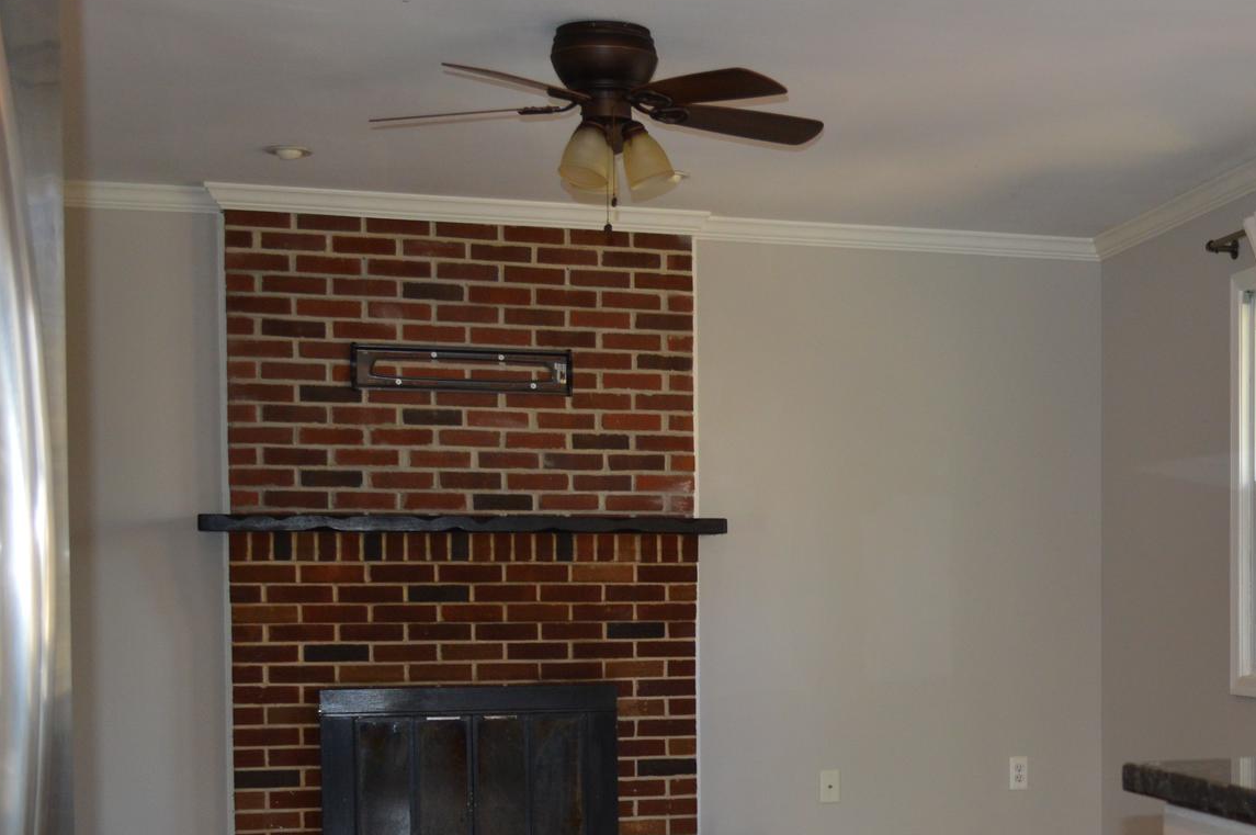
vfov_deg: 22.6
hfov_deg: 32.3
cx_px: 1122
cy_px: 678
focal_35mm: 59
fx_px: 2056
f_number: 4
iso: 640
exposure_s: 1/60
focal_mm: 22
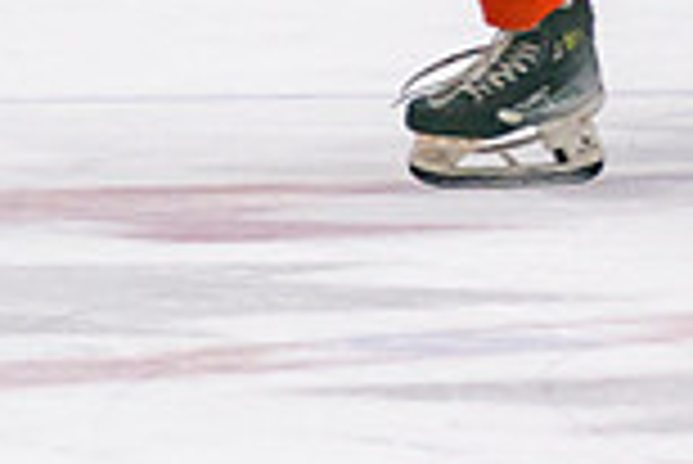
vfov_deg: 1.3
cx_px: 416
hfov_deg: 1.9
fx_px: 21137
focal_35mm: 1097
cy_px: -264
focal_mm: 155
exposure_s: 1/640
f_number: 2.8
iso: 500
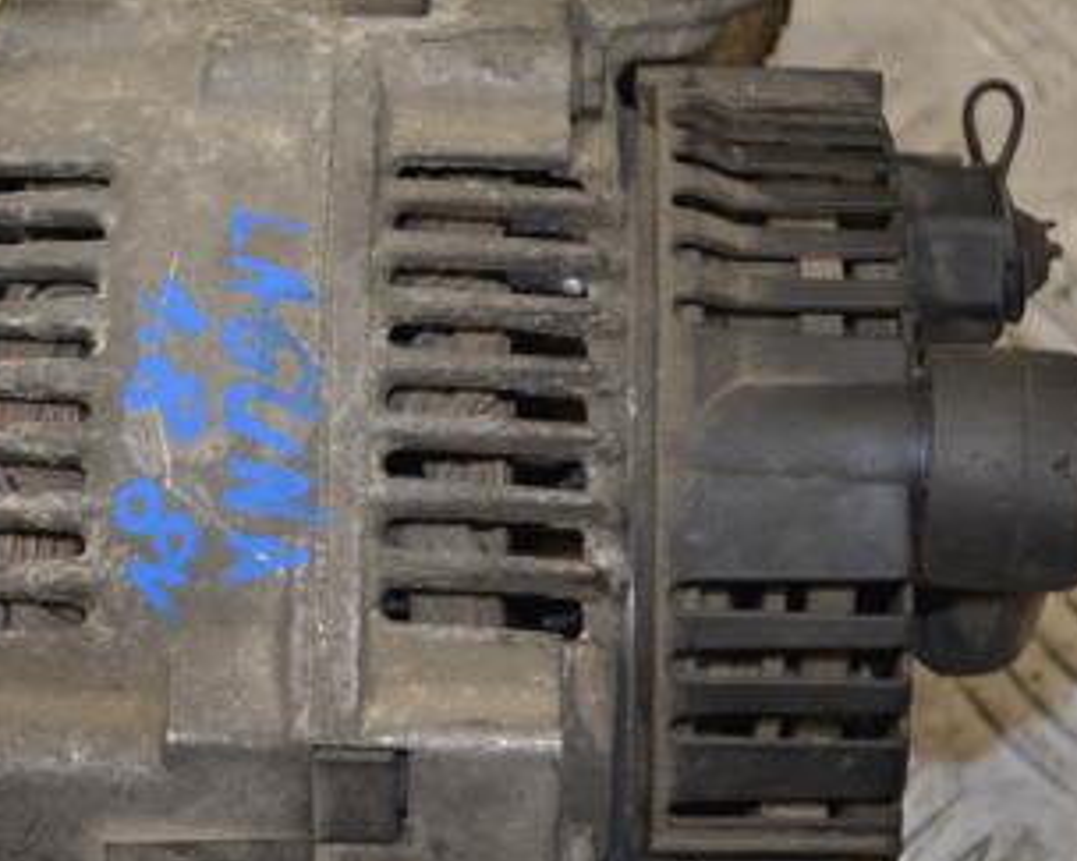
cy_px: 507
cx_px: 351
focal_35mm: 89
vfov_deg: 17.2
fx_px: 2836
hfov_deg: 21.4
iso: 320
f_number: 4.8
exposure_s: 1/125
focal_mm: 32
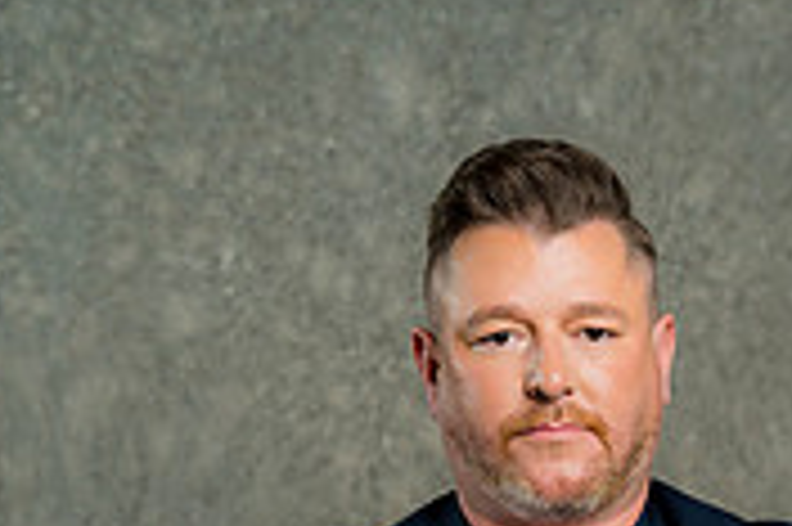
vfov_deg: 9.3
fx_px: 3099
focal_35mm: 141
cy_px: 949
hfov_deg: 14.5
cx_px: 572
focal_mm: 55
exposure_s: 1/160
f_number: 4
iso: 125
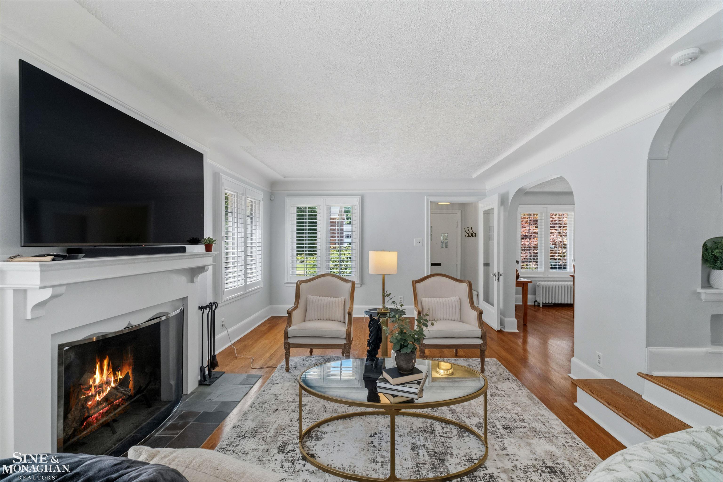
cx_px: 362
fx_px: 301
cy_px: 241
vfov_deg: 77.3
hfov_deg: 100.4
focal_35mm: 15
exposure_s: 1/2
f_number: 8
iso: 800
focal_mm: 10
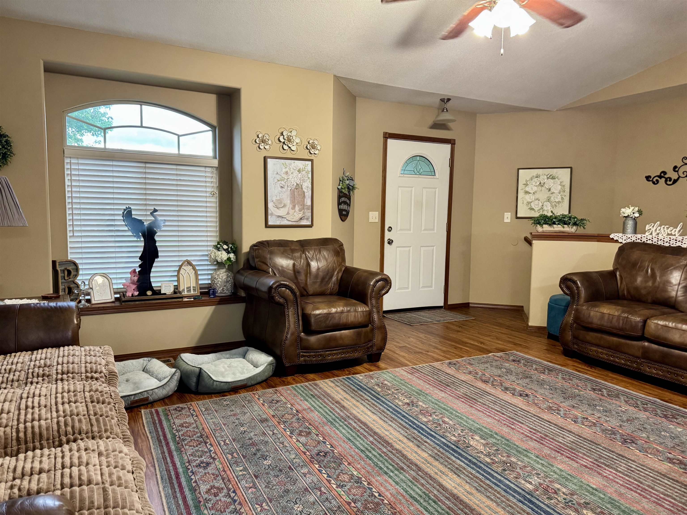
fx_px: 476
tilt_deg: -5.5
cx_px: 344
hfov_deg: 71.6
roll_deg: -0.7
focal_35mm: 24
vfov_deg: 56.8
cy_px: 258
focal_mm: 6.76
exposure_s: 1/60
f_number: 1.78
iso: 320
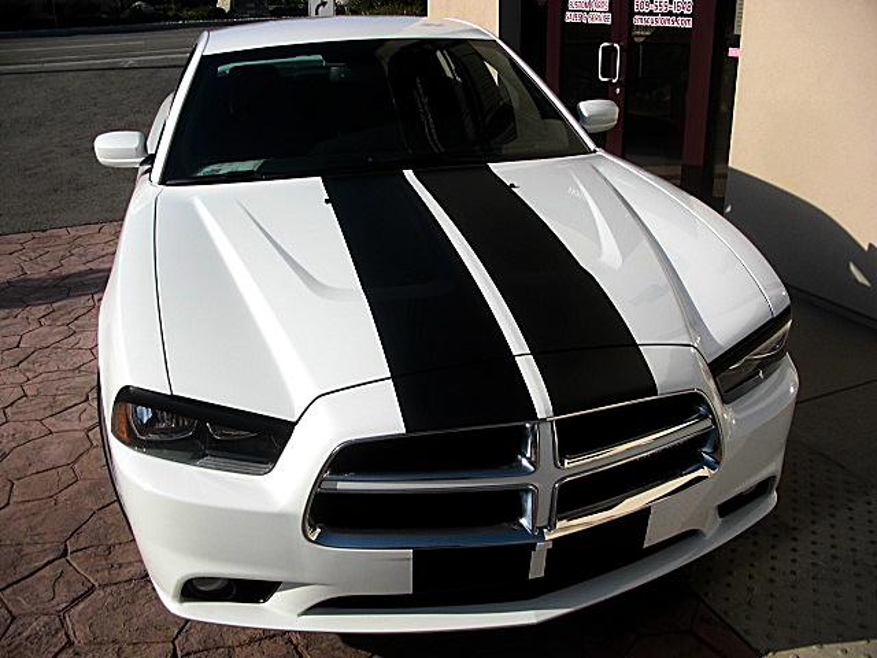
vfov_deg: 39.7
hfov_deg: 51.4
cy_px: 329
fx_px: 912
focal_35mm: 36
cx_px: 438
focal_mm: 6.3
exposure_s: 1/160
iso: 50
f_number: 7.9
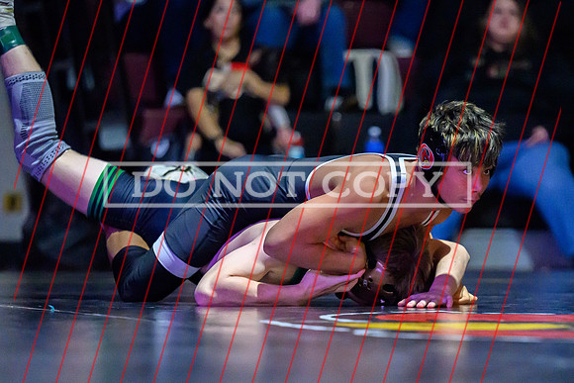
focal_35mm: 233
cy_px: 277
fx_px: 3713
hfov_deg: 8.8
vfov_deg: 5.9
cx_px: 336
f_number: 2.8
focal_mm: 160
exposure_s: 1/640
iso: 16000
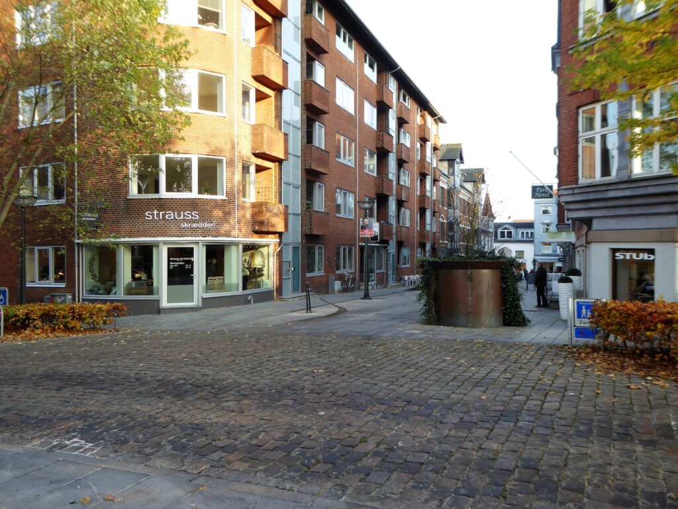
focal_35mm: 29
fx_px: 568
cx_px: 339
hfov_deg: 61.7
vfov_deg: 48.2
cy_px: 254
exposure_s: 1/100
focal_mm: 5
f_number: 3.5
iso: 100
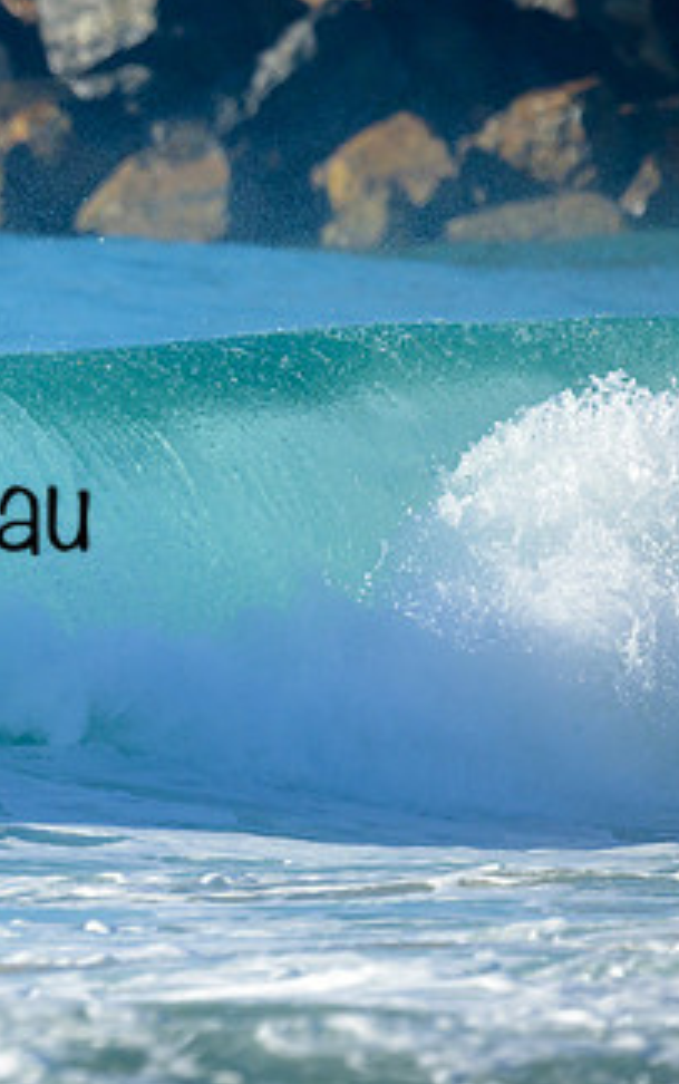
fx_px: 59229
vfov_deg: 1.0
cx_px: -627
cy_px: 486
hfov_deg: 0.7
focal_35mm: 2004
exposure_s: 1/2000
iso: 280
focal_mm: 800
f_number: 6.3
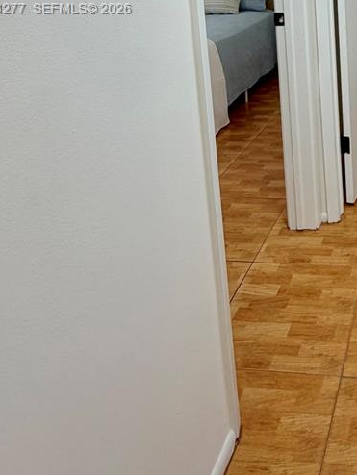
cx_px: 386
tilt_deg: -7.4
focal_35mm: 34
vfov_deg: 46.1
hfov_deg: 36.0
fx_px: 467
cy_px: 10
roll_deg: +2.7
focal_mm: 2.22
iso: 100
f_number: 2.2
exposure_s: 1/120
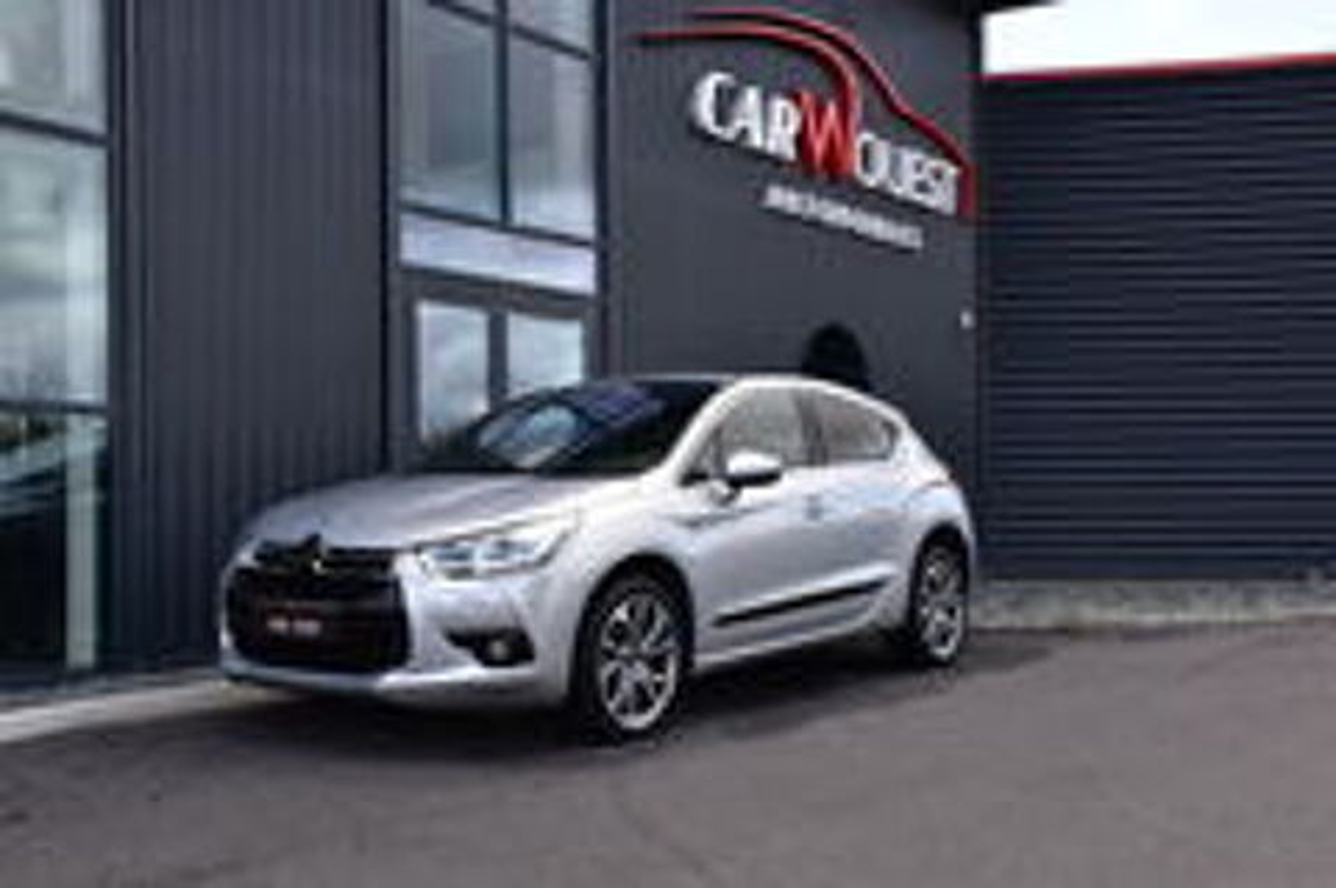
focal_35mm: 39
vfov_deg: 34.1
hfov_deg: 49.6
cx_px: 668
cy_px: 444
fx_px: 1446
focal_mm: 26
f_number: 10
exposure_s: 1/200
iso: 400
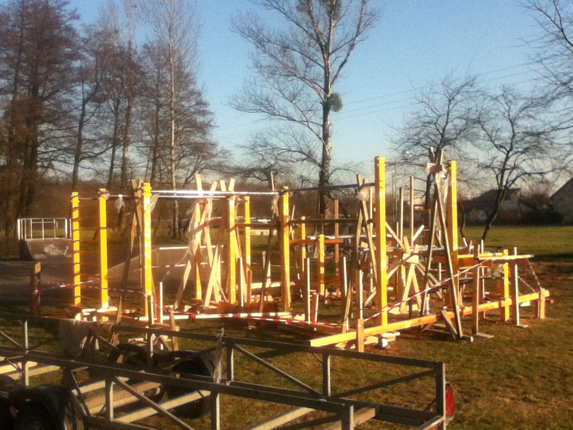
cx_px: 286
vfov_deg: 44.2
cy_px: 215
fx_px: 530
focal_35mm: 32
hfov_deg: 56.8
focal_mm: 3.85
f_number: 2.4
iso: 80
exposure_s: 1/911
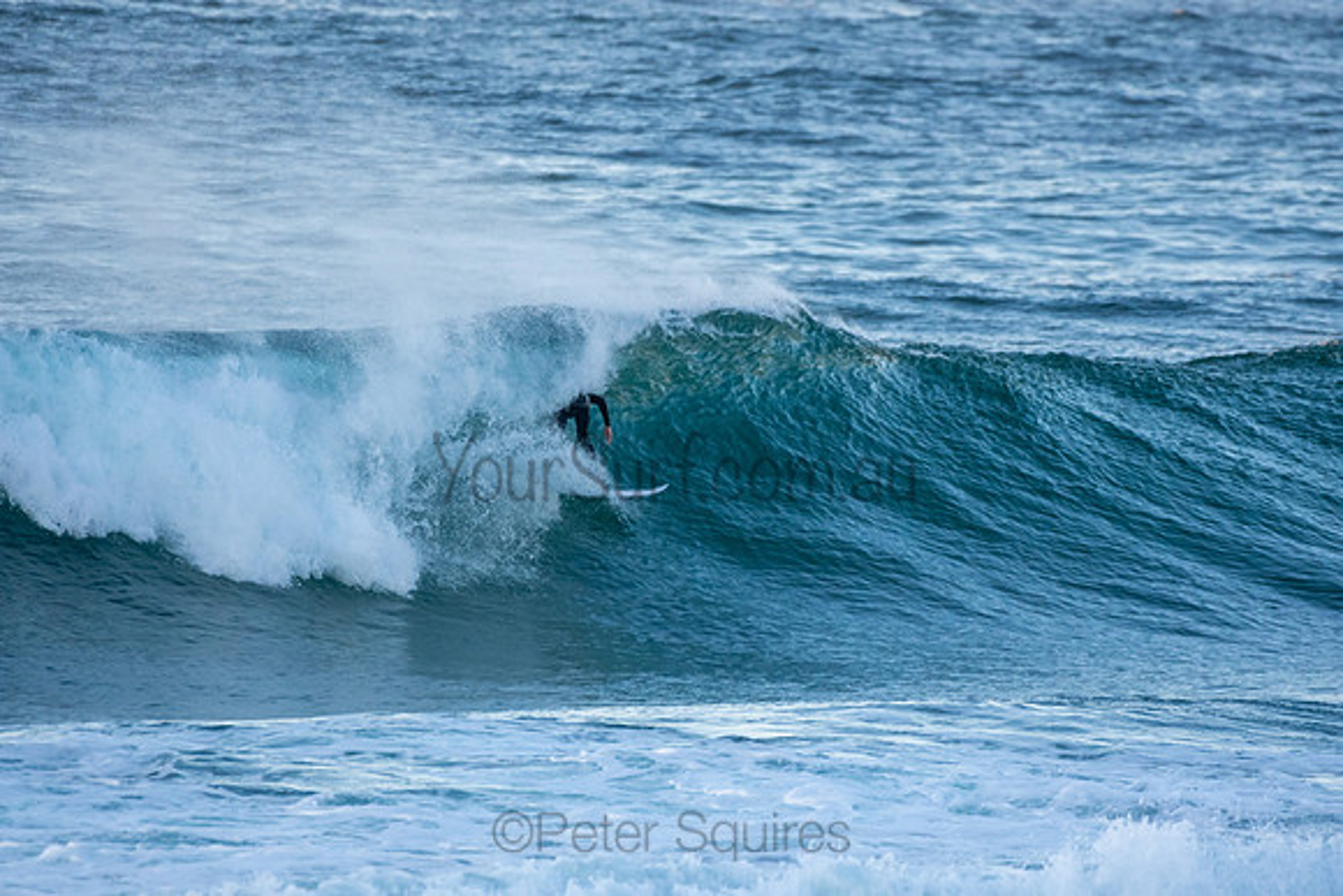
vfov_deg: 1.8
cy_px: 448
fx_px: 27984
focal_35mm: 750
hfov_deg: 2.7
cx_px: 672
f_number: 5.6
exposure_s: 1/1250
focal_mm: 500
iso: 1100
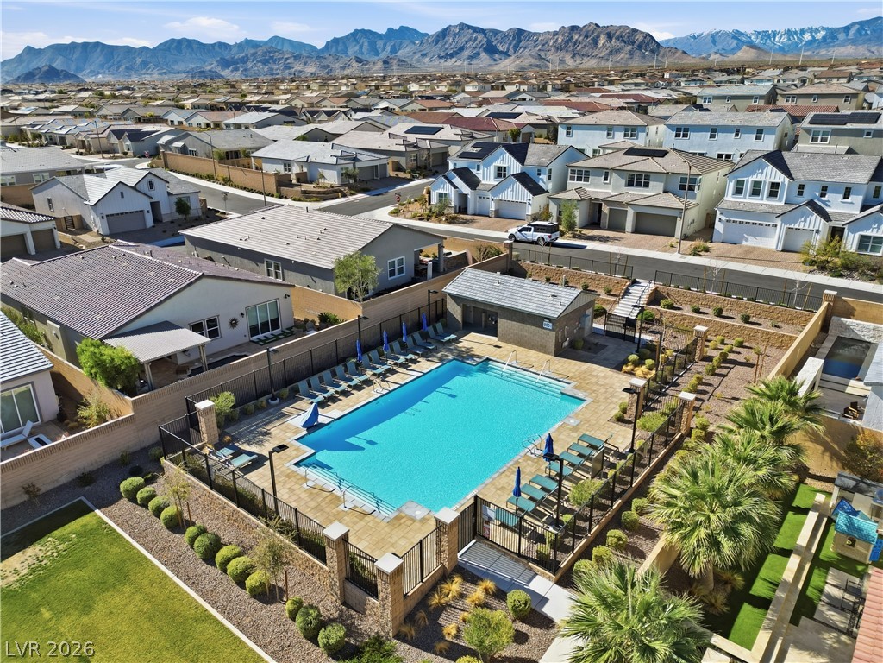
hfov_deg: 71.6
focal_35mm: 24
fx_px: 612
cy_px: 332
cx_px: 442
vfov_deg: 56.8
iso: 150
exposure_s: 1/4000
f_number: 1.7
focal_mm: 6.7
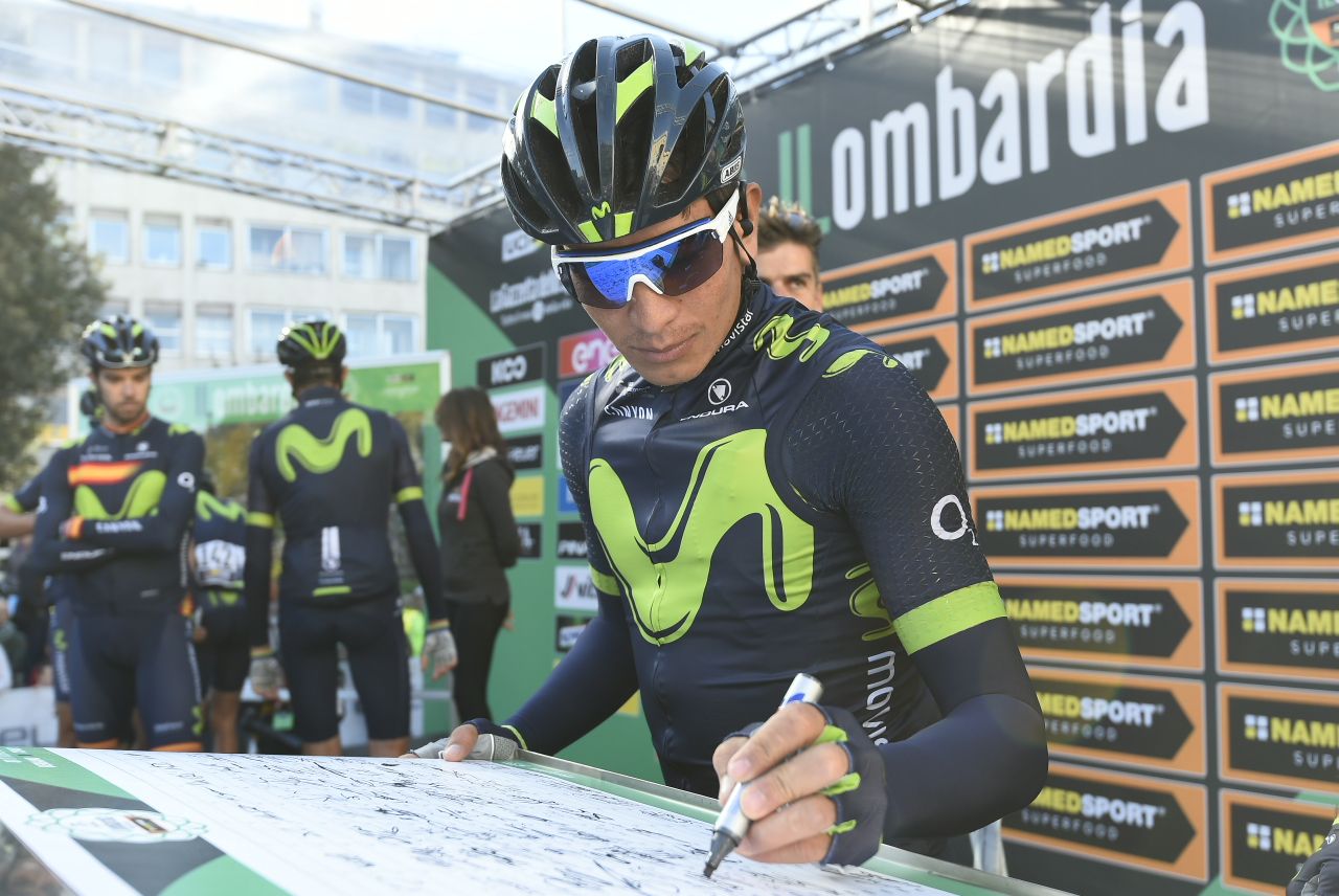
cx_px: 670
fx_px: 1191
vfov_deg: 41.2
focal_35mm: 32
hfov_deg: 58.7
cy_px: 448
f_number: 5.6
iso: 320
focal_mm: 32
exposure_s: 1/250
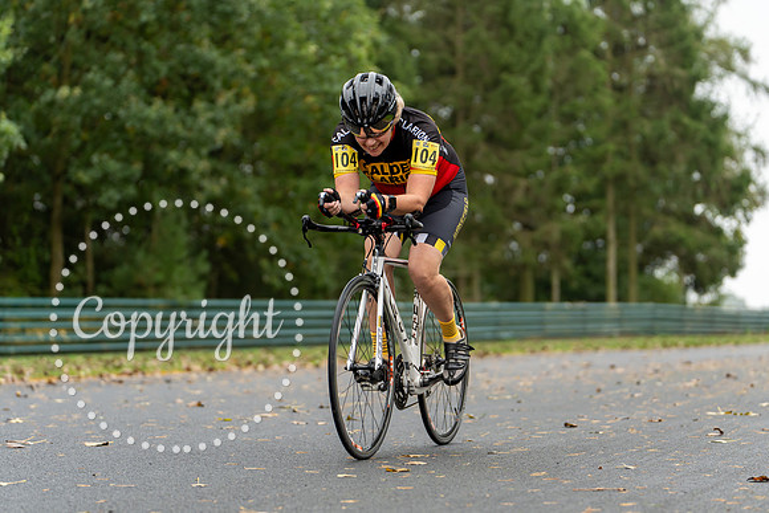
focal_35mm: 113
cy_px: 270
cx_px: 405
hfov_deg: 18.1
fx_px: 2411
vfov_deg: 12.1
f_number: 2.8
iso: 800
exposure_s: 1/1000
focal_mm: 107
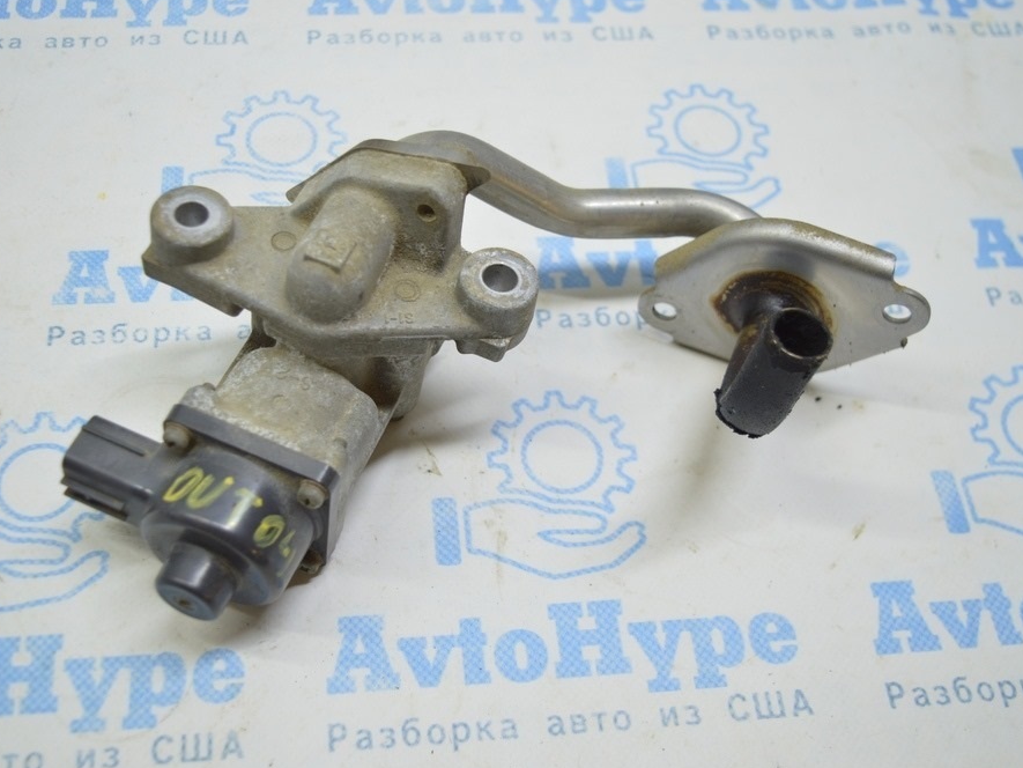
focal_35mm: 40
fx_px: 1182
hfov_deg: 46.7
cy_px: 379
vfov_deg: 36.0
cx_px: 445
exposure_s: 1/60
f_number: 4
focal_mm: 24
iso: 400
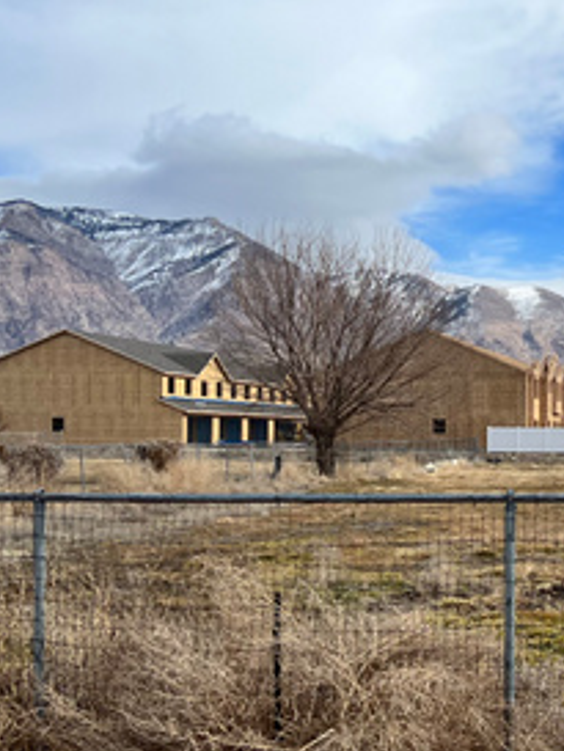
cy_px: 459
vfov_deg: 31.6
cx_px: 627
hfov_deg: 22.6
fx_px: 1324
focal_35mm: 61
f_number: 1.5
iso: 50
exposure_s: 1/8000
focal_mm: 5.7
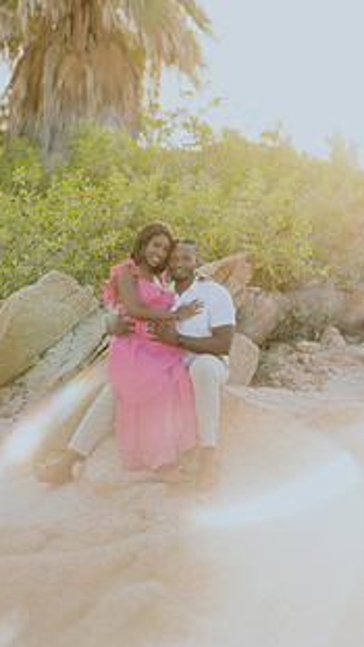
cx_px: 208
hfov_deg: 13.7
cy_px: 202
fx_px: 1510
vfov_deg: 24.0
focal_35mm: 88
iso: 100
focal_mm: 58
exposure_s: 1/1000
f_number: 1.8
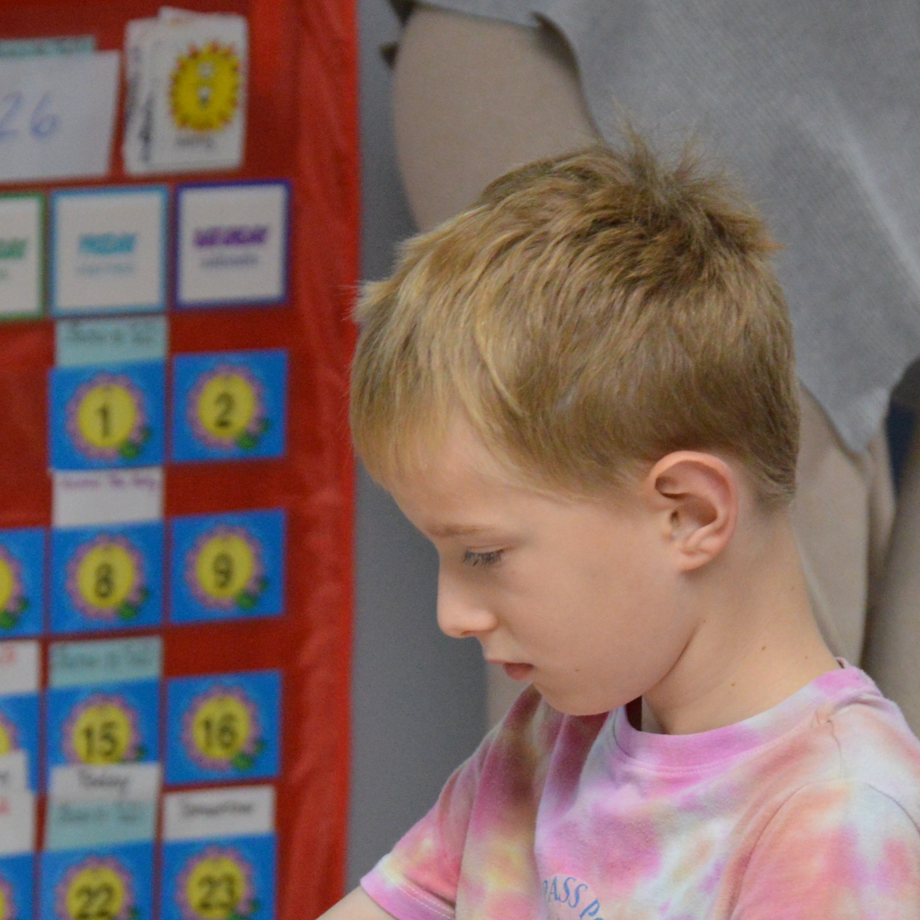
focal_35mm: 333
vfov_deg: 5.3
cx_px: 352
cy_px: 797
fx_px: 10013
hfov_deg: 5.3
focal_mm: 100
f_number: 4.8
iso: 2000
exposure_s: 1/125
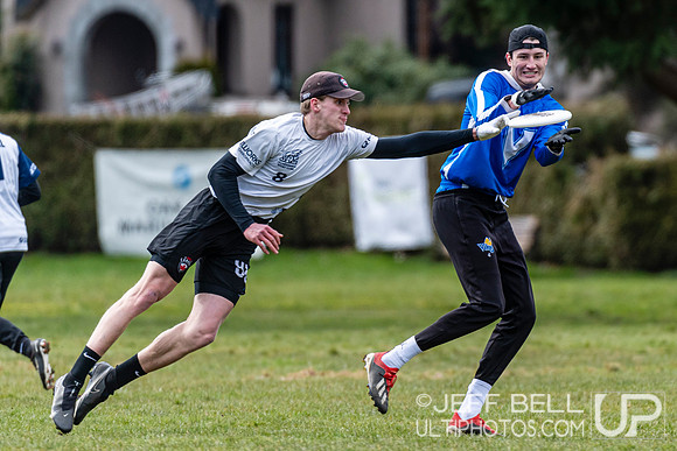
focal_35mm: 892
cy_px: 155
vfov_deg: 1.5
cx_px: 503
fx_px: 16782
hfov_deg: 2.3
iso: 280
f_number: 4
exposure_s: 1/1250
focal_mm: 400
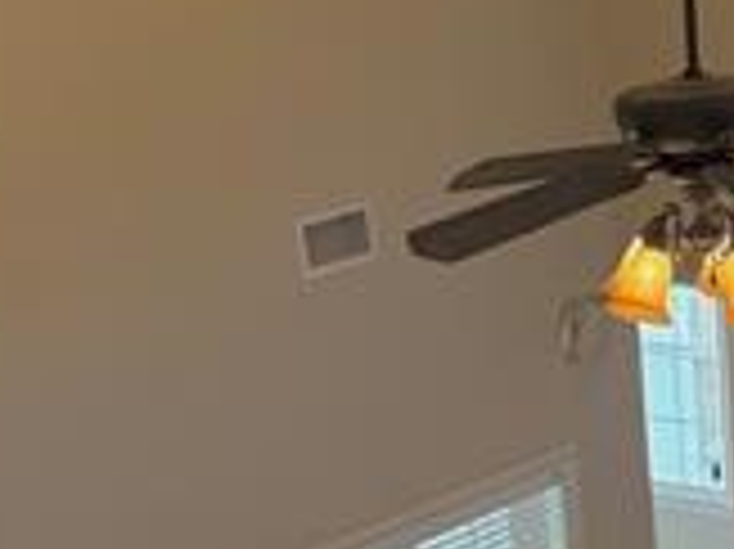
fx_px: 2161
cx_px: 581
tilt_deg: -25.4
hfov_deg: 19.1
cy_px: 837
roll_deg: +6.1
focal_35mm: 102
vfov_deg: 13.6
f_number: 1.6
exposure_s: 1/120
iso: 125
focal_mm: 5.96
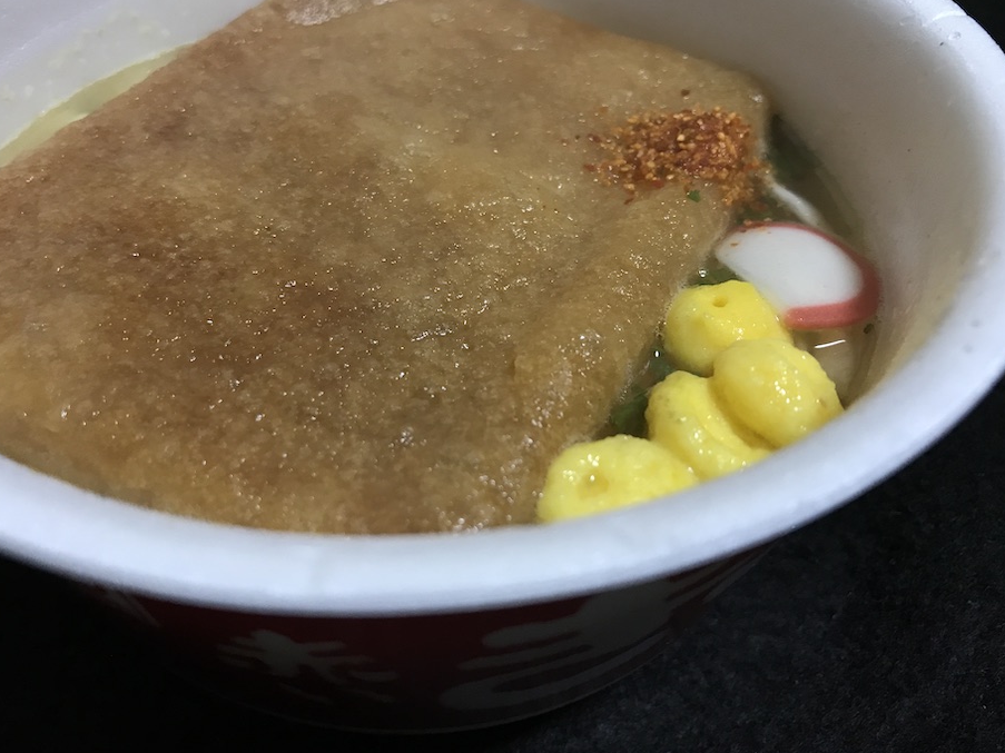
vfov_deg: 45.4
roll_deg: -1.8
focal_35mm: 31
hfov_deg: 58.3
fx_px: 900
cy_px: 359
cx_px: 473
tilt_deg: -44.5
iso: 50
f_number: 1.8
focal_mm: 3.99
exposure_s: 1/15
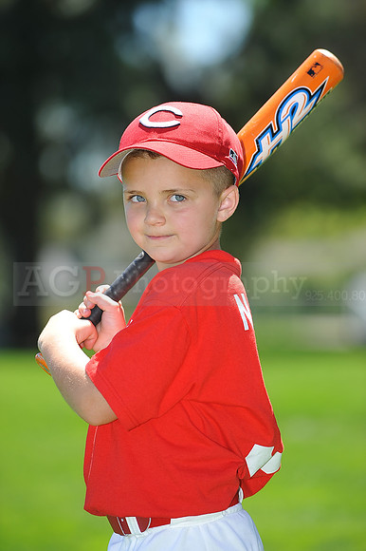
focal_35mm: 200
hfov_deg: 6.9
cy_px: 276
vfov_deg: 10.3
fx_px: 3053
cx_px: 183
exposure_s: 1/640
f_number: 4.5
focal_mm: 200
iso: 200
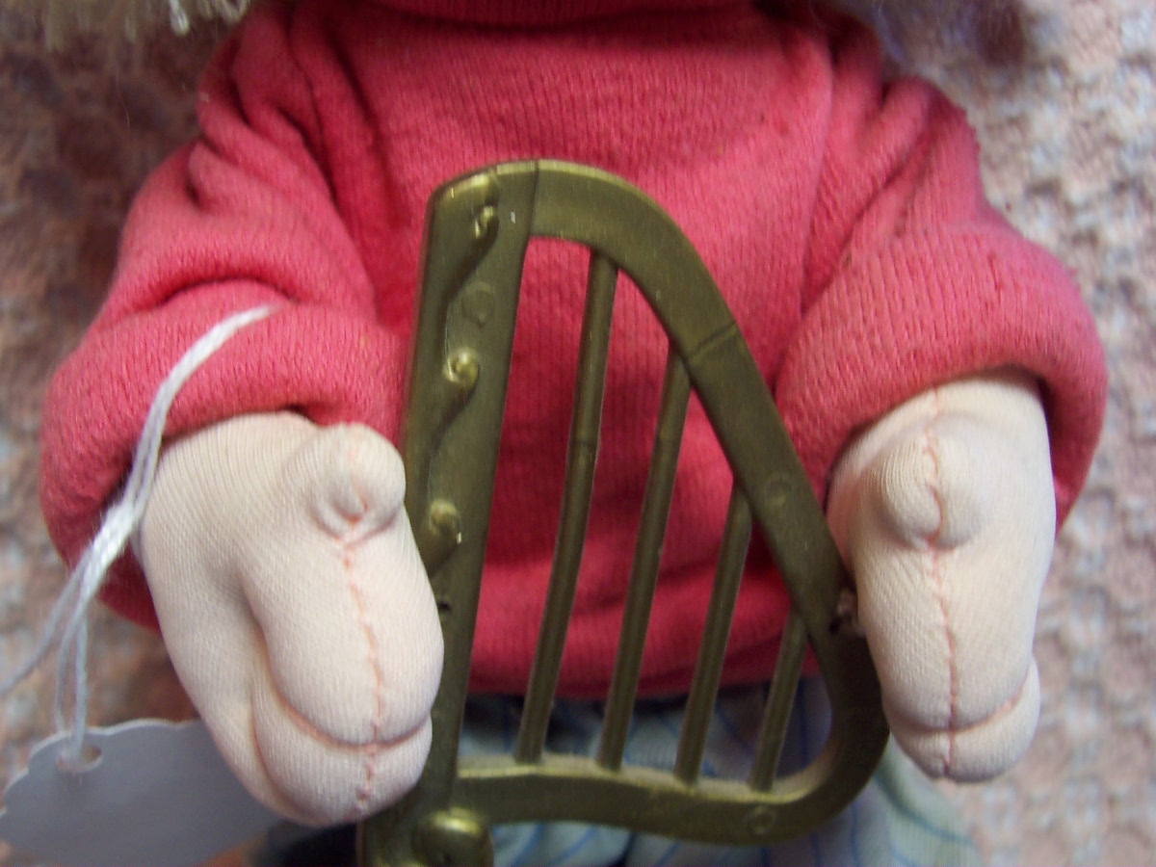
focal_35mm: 37
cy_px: 434
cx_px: 578
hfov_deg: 50.1
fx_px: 1236
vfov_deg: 38.7
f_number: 2.8
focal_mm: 5.6
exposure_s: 1/30
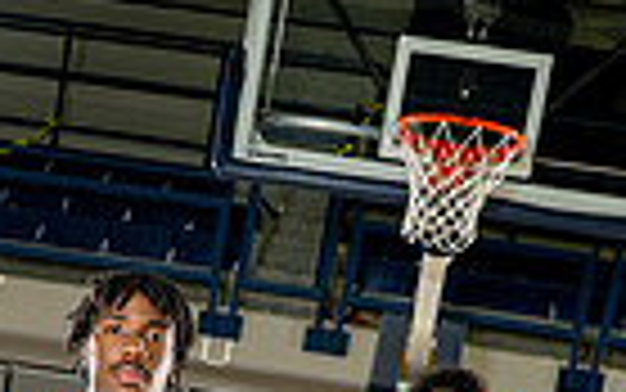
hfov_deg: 21.4
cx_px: 122
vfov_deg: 11.2
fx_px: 1638
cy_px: 969
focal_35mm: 96
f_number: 7.1
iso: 640
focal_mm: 29
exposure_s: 1/250
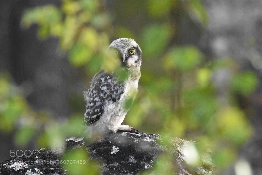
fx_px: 4367
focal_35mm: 600
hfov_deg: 3.4
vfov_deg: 2.3
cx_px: 131
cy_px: 88
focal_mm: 400
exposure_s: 1/800
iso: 2500
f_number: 8
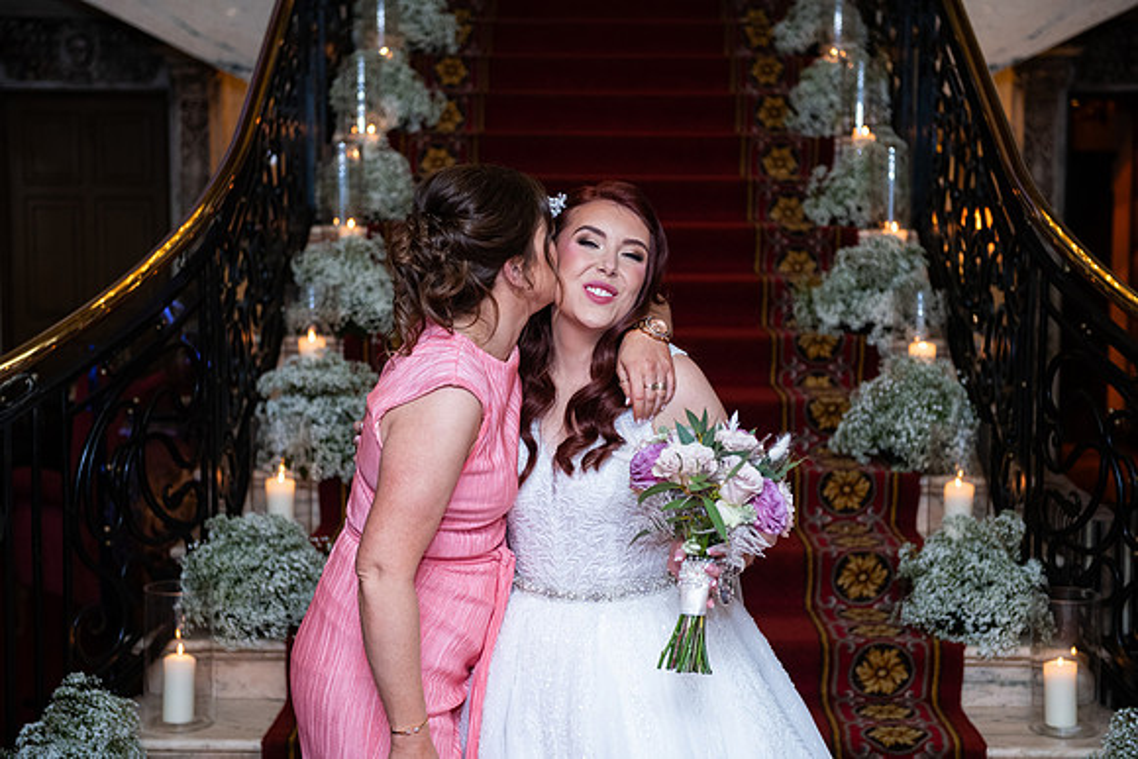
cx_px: 569
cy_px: 380
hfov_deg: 32.4
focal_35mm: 62
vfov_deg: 21.9
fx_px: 1960
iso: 800
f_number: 3.5
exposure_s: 1/160
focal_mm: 62
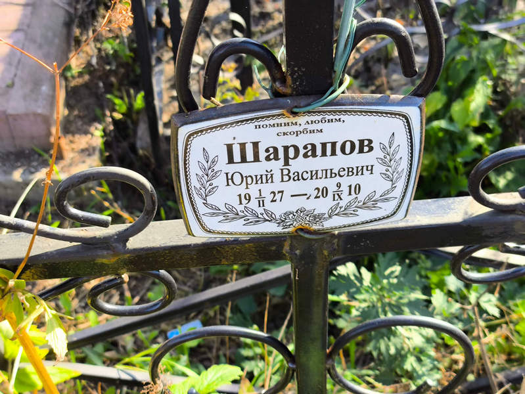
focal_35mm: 50
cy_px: 197
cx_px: 262
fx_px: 759
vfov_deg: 29.1
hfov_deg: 38.2
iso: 50
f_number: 1.7
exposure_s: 1/246
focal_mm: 4.71
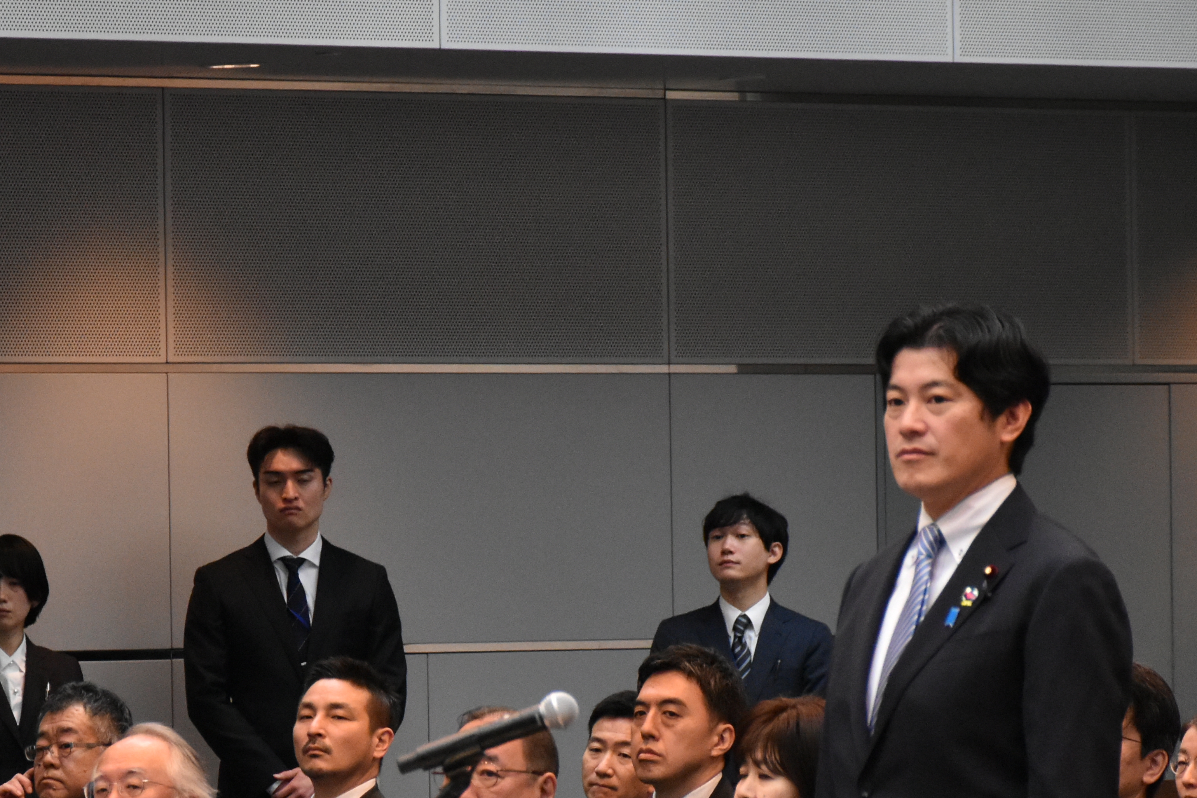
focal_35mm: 263
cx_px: 370
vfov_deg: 5.2
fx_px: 8744
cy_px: 709
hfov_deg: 7.8
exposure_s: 1/125
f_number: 5.3
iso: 2500
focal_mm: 90
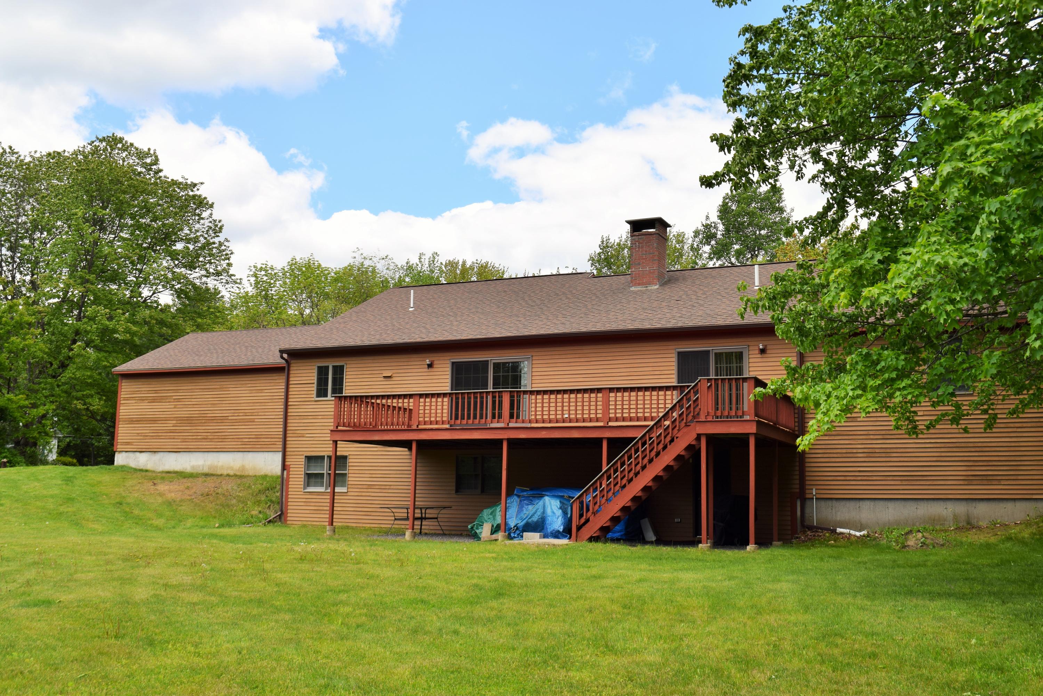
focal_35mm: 36
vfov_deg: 36.9
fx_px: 1043
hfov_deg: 53.1
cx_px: 522
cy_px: 348
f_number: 10
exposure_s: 1/200
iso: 100
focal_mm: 24
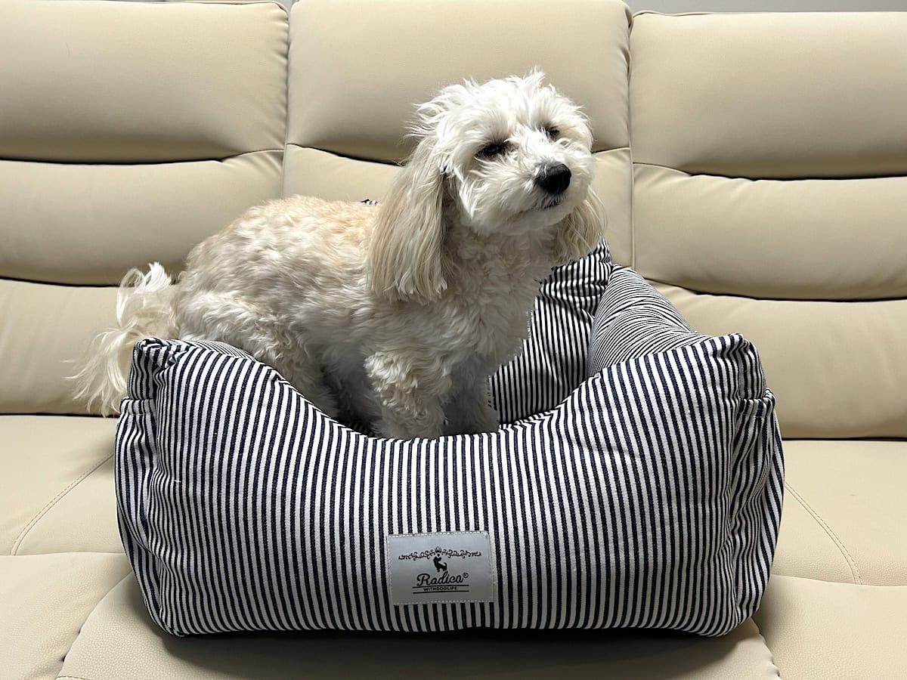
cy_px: 340
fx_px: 681
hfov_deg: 67.3
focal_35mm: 26
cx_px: 454
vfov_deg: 53.1
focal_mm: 5.7
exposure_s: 1/100
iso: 125
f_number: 1.5
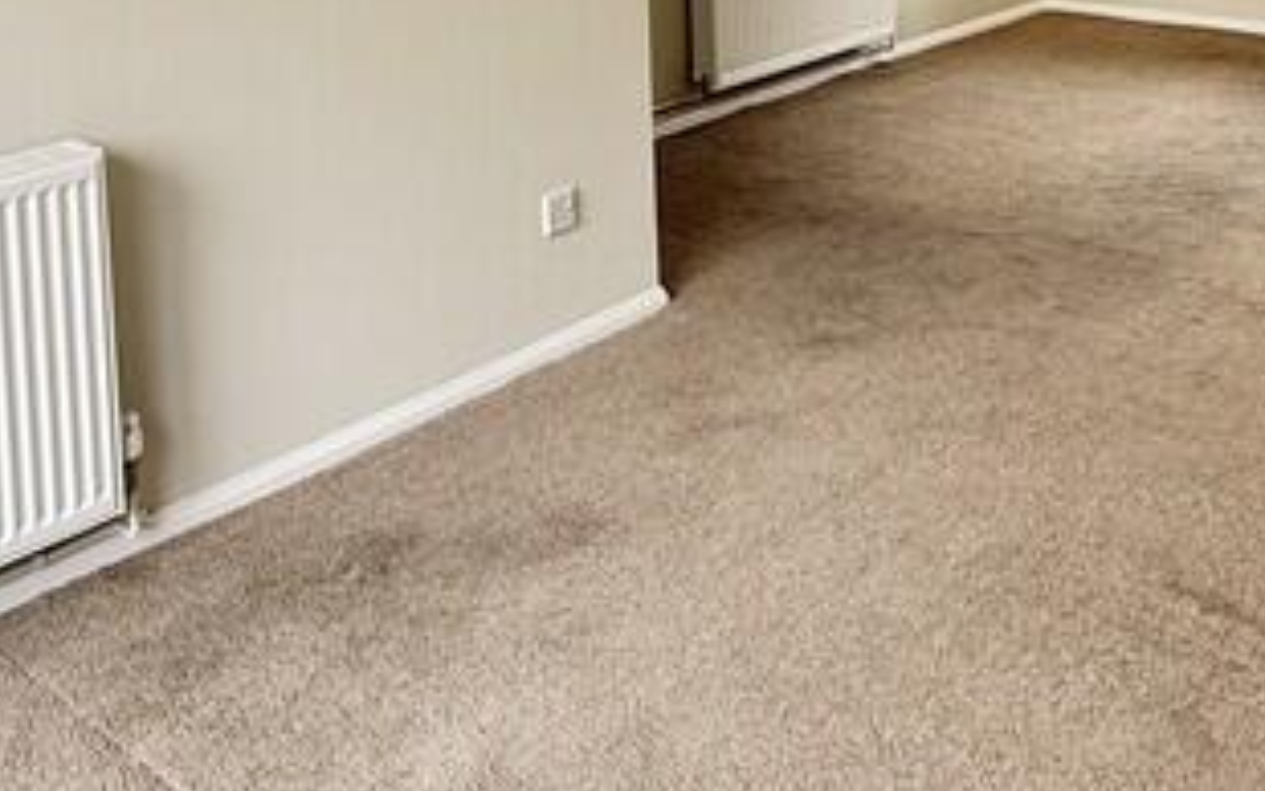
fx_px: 1690
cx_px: 637
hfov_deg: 41.0
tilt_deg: -2.9
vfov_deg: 23.6
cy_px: -212
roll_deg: +1.9
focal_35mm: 49
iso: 80
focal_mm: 2.22
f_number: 2.2
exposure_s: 1/99
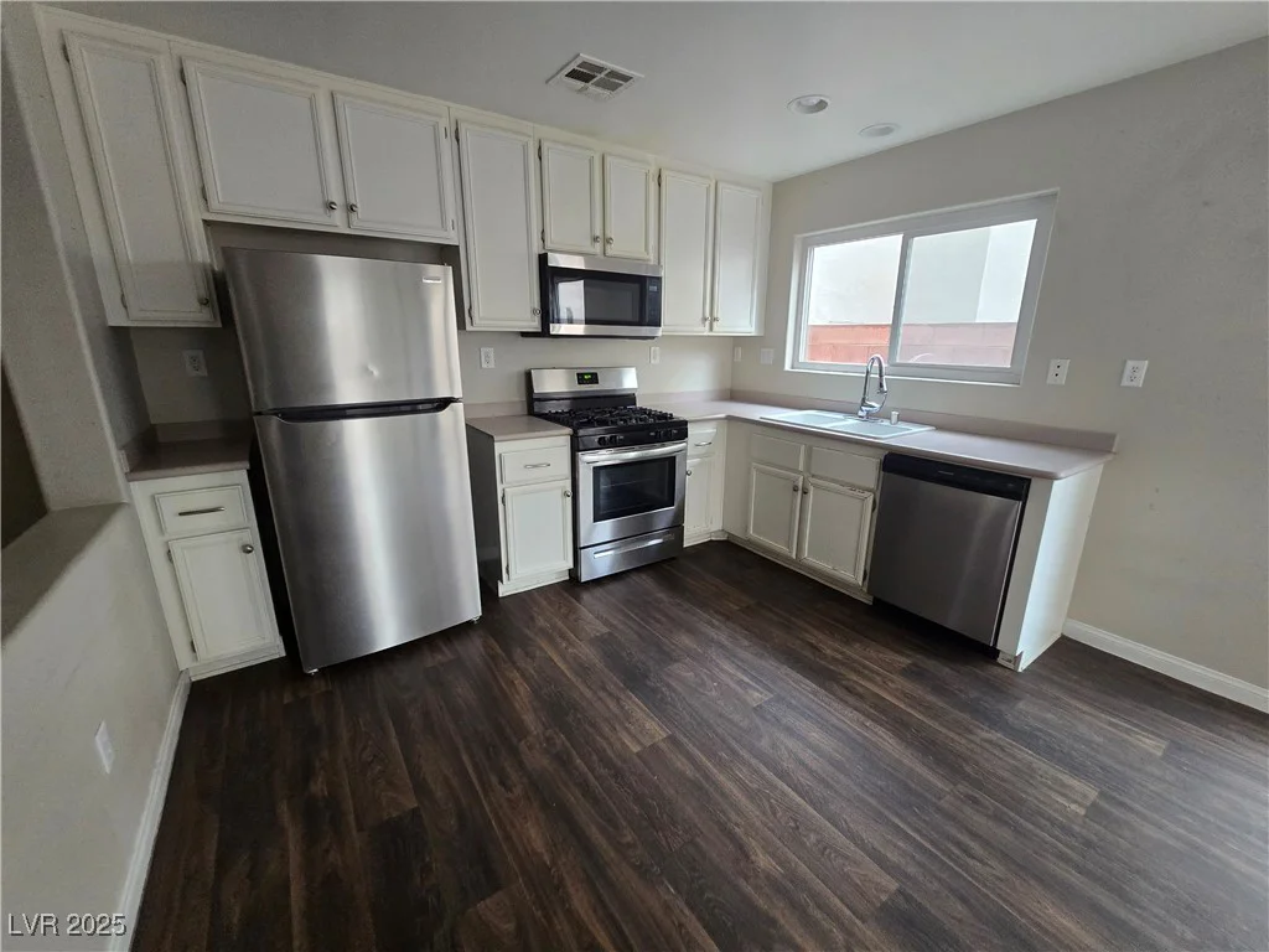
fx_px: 477
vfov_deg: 89.9
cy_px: 476
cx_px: 634
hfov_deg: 106.2
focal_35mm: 13
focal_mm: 2.2
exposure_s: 1/60
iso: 400
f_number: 2.2
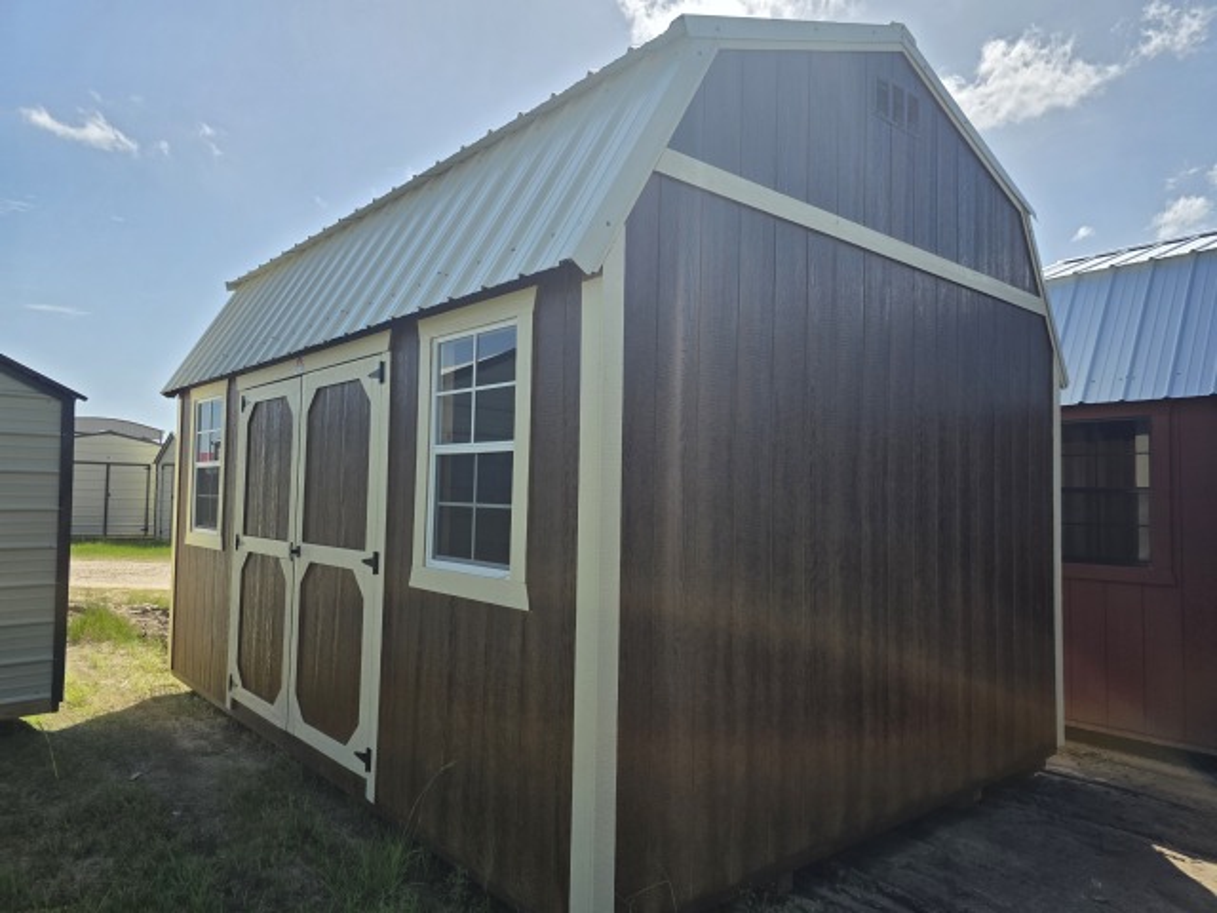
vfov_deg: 58.9
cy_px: 456
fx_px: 809
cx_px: 608
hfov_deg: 73.9
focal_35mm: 23
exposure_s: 1/5447
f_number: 1.7
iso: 80
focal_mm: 6.3
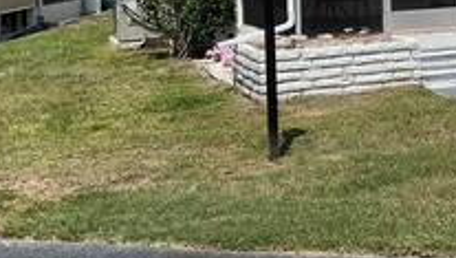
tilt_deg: -0.5
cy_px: -46
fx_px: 944
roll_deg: -0.3
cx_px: 467
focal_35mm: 78
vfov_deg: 15.0
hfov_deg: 25.6
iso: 16
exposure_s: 1/3322
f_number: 1.8
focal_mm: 3
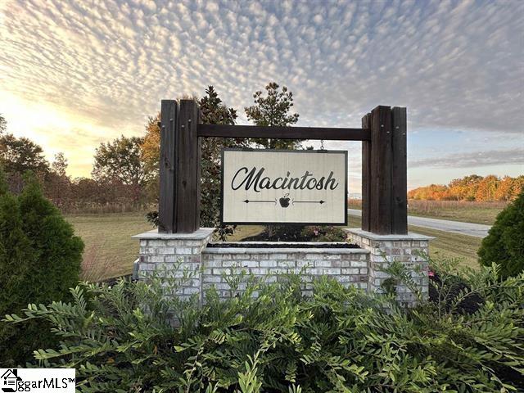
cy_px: 196
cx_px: 262
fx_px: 212
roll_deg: -0.8
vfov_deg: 85.7
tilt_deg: +0.2
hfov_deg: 102.1
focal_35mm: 14
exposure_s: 1/140
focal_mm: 2.22
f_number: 2.2
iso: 40
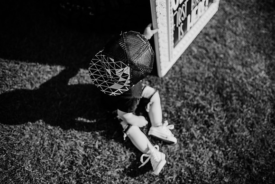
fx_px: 183
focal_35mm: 24
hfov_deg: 73.7
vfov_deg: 53.2
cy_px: 92
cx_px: 138
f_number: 2.2
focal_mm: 24
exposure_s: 1/2500
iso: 100
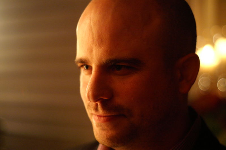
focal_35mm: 75
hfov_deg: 27.0
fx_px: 470
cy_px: 75
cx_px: 113
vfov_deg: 18.1
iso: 1600
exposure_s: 1/30
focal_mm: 50
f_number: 2
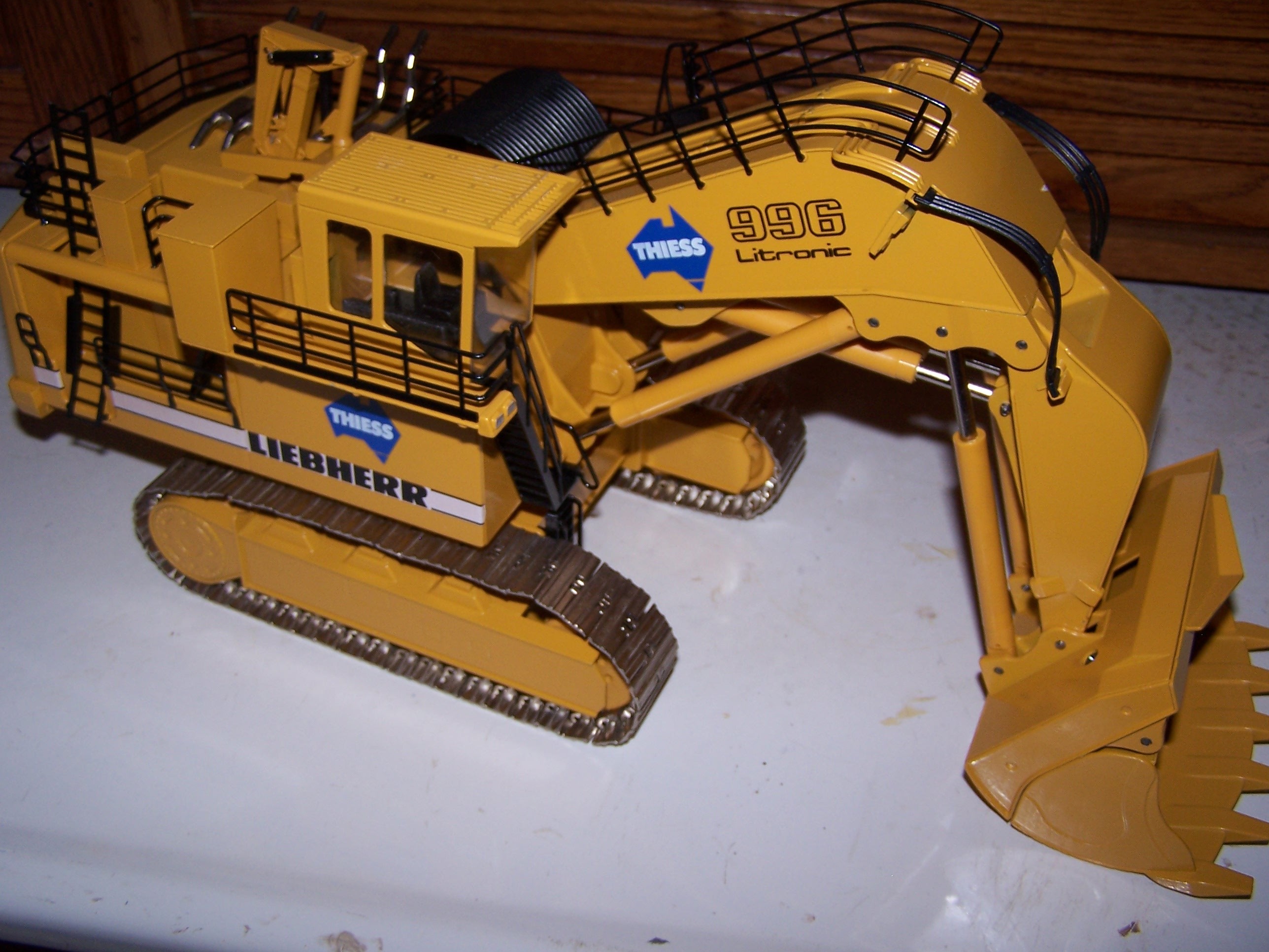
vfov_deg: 37.7
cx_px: 634
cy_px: 476
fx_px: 1393
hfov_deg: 49.0
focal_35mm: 38
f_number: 2.8
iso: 80
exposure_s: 1/60
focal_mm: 6.3
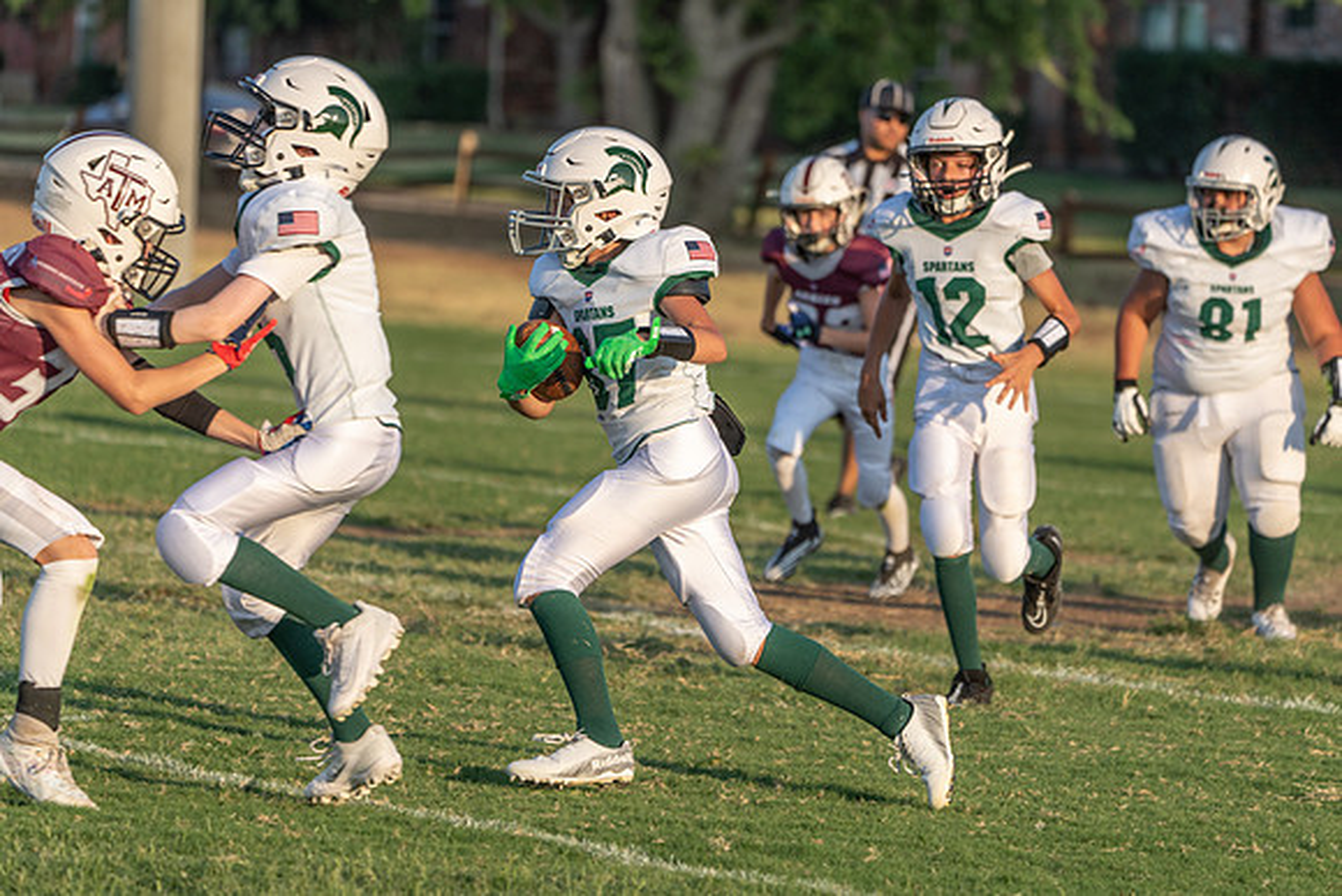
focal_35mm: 244
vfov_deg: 5.6
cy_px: 448
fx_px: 9097
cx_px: 671
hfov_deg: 8.4
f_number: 5.6
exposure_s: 1/1000
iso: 320
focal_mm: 244
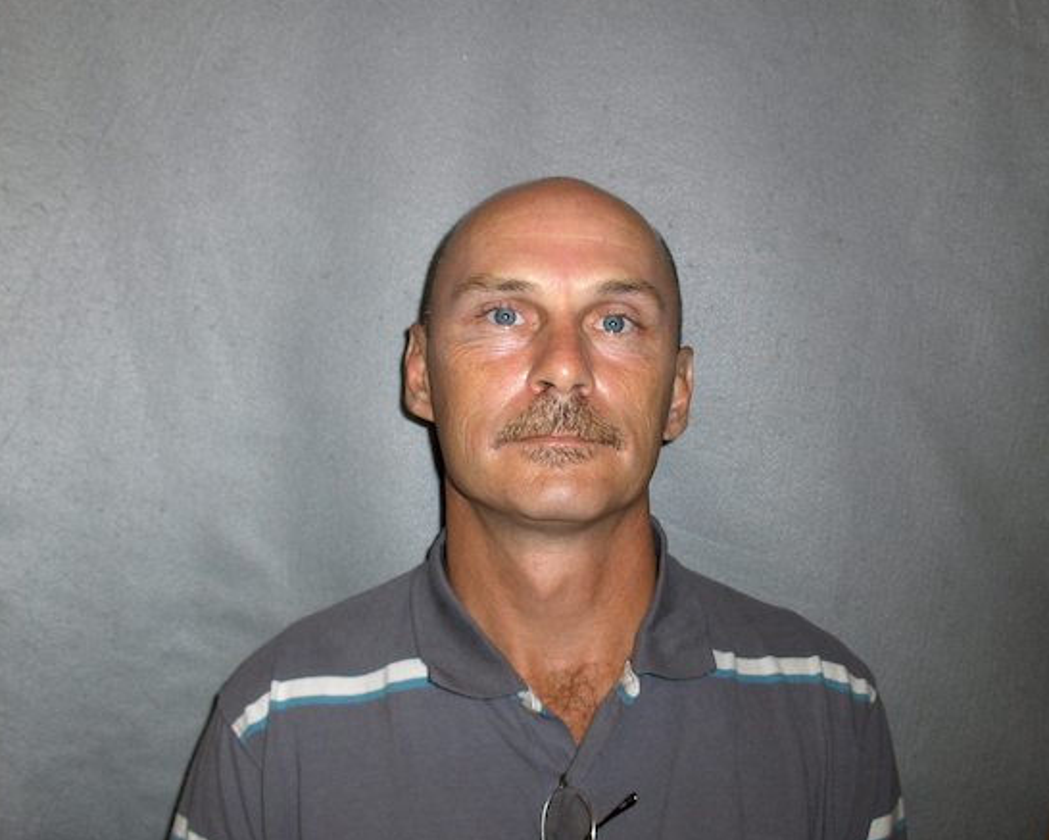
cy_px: 417
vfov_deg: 48.5
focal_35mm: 30
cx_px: 555
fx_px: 932
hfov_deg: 58.7
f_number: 2.8
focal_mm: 5.8
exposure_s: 1/60
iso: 54
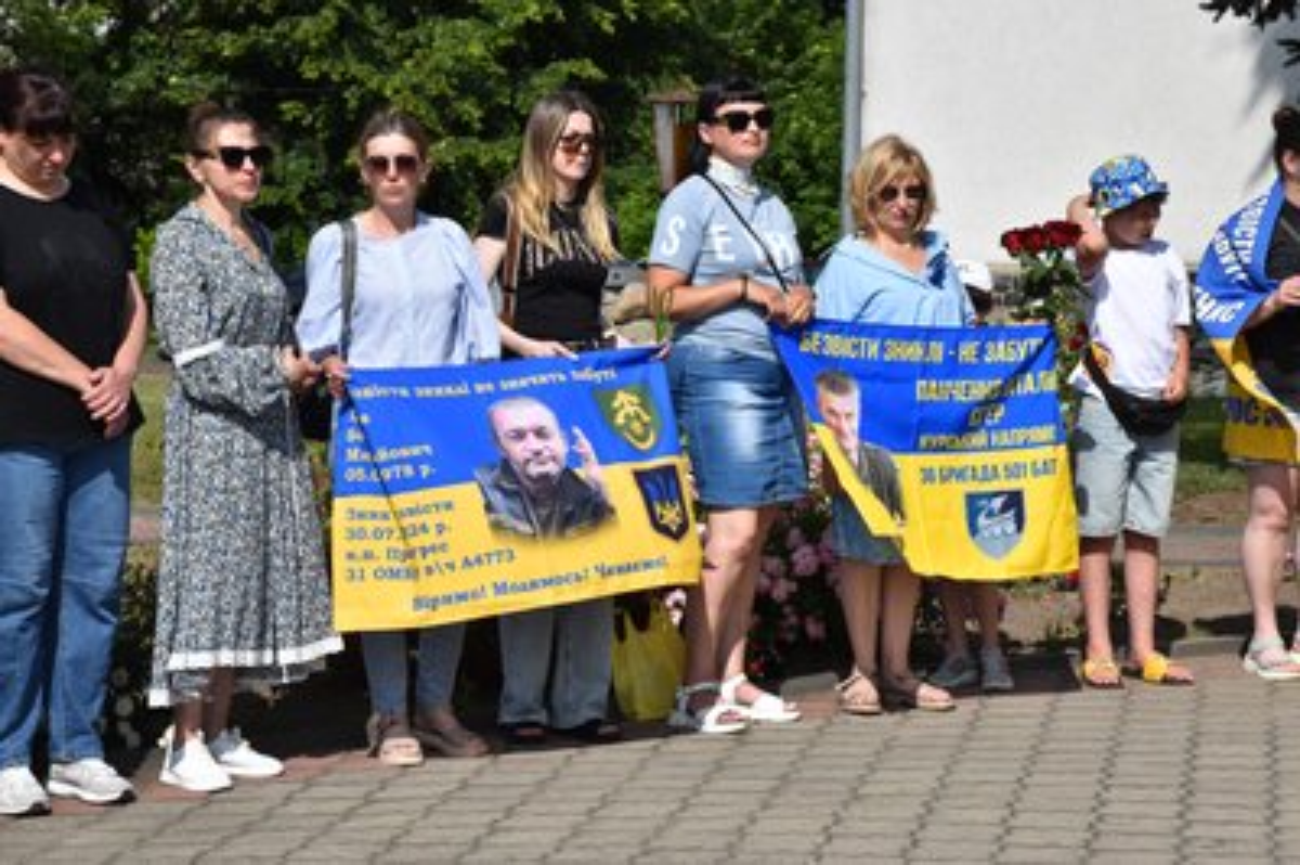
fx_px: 3788
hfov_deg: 19.5
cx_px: 650
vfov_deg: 13.0
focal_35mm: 105
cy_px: 432
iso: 200
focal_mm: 70
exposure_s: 1/500
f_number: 11
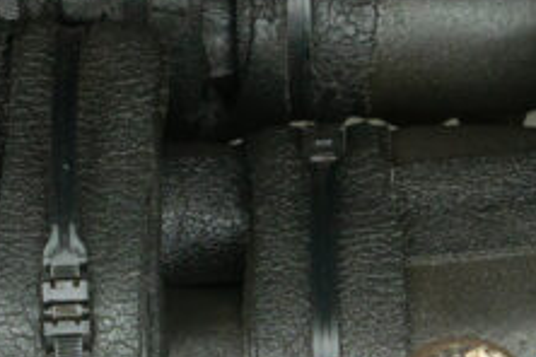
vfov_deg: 8.2
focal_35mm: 166
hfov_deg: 12.4
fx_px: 2471
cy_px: 54
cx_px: 237
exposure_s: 1/125
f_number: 7.1
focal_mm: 36
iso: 640
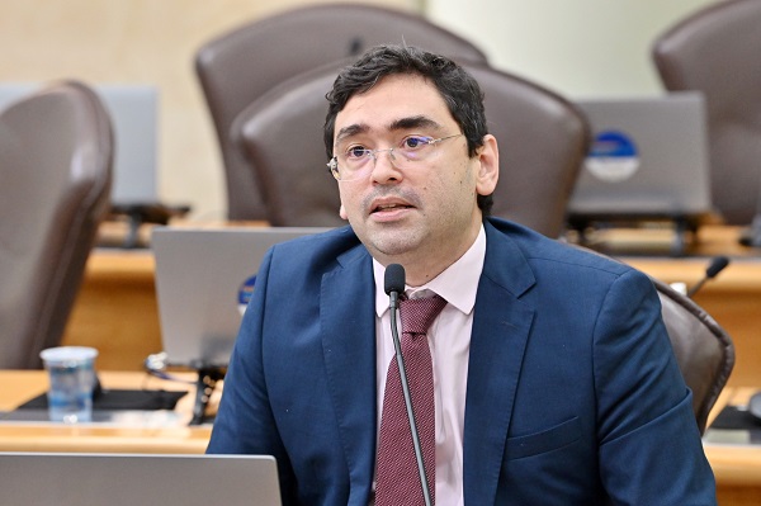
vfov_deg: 7.8
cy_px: 253
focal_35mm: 175
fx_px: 3696
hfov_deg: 11.8
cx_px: 380
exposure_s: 1/200
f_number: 5
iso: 5000
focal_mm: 175
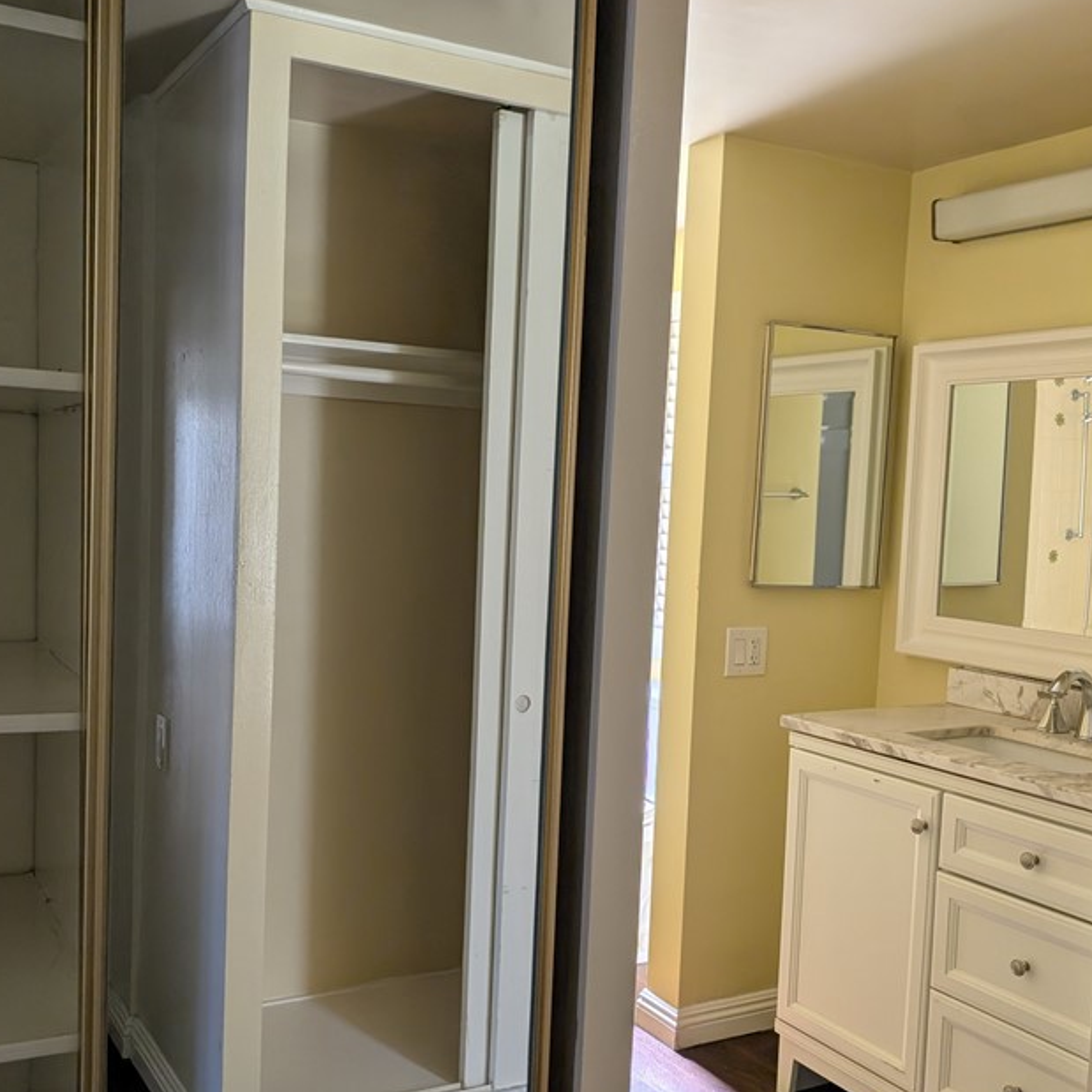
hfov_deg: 47.1
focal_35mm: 35
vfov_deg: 47.1
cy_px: 602
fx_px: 1249
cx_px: 484
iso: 41
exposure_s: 1/125
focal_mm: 6.9
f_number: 1.68
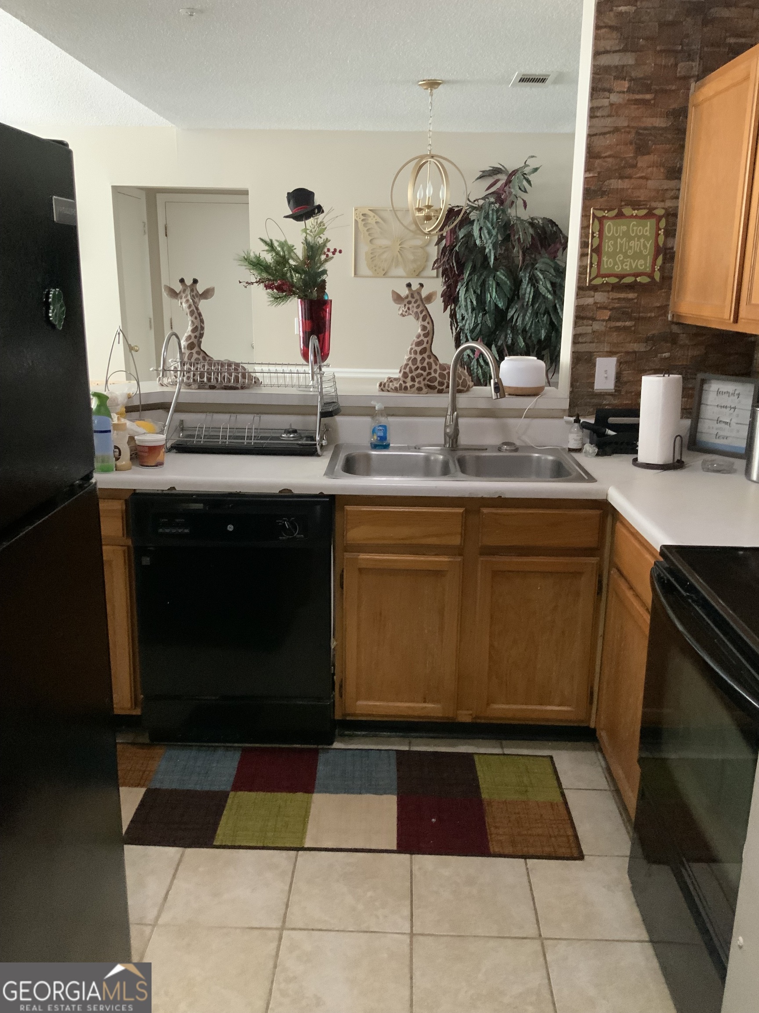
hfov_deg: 48.2
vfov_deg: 61.7
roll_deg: -0.9
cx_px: 380
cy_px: 506
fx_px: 848
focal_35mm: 29
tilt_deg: -14.8
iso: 320
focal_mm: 3
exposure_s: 1/30
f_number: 1.8
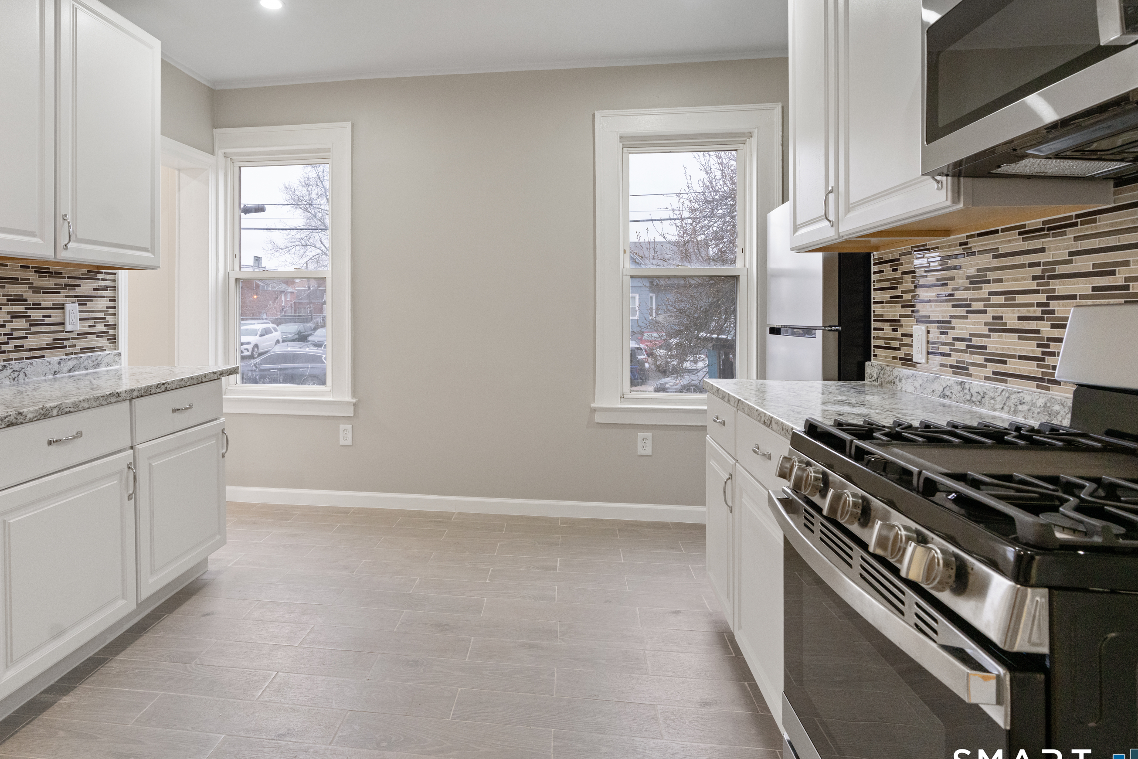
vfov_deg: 61.8
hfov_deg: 83.4
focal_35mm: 20
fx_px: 632
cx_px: 482
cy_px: 338
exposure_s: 1/40
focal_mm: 17
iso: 2000
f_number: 7.1
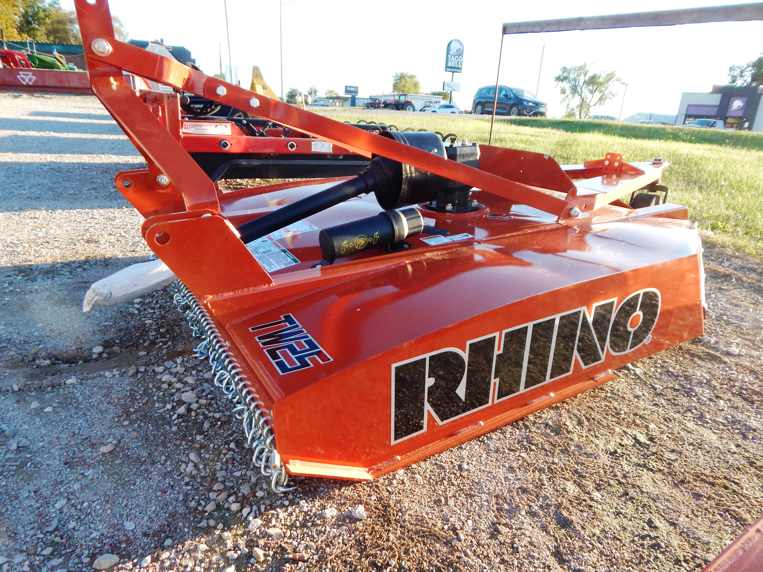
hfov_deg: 76.4
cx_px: 382
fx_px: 485
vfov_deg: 61.1
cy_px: 286
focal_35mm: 22
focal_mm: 4
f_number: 3
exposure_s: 1/200
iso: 125
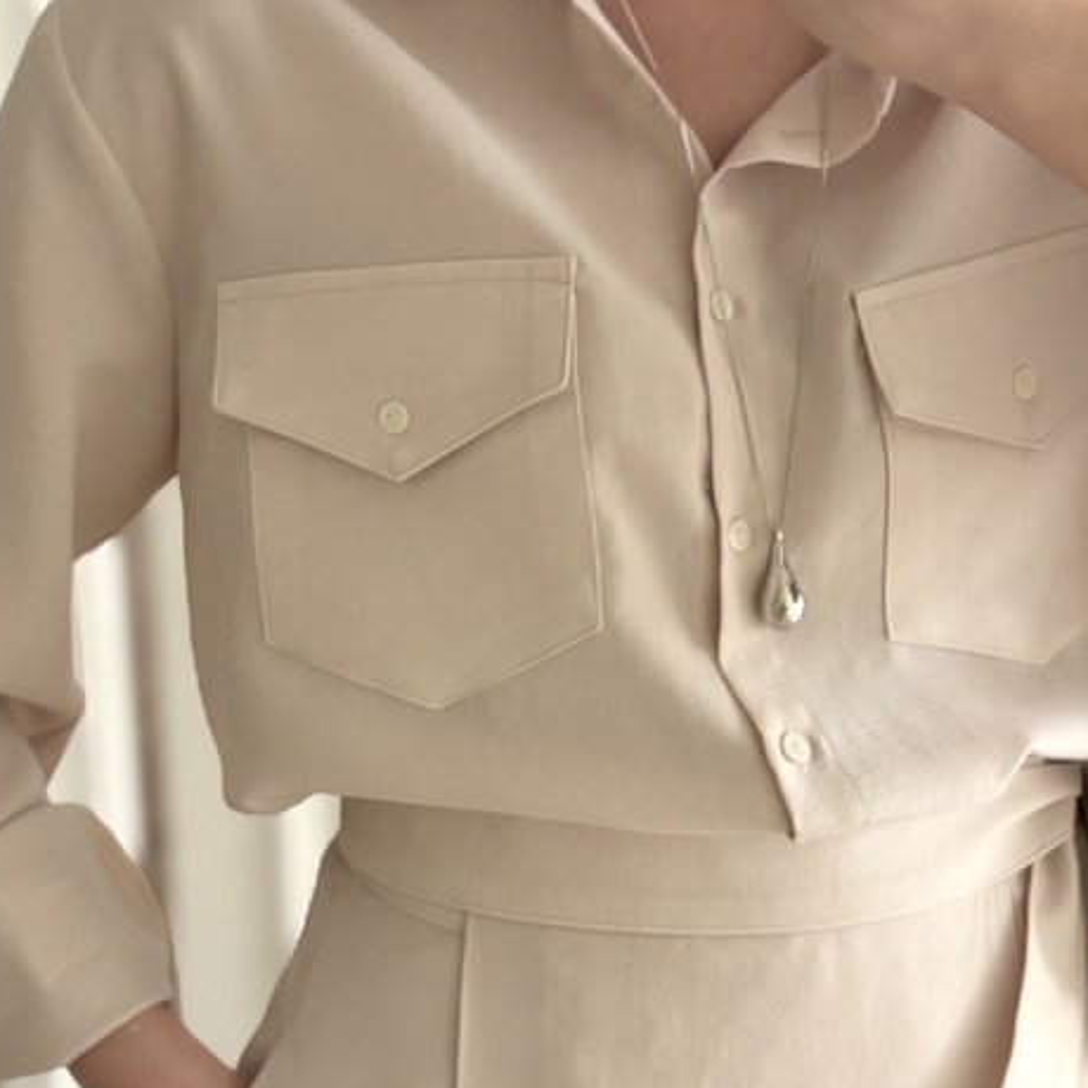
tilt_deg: -31.1
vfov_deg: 33.8
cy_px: 707
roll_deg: +0.7
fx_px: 1778
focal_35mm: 50
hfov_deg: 34.0
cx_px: 556
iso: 125
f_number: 1.6
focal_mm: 5.96
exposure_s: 1/121
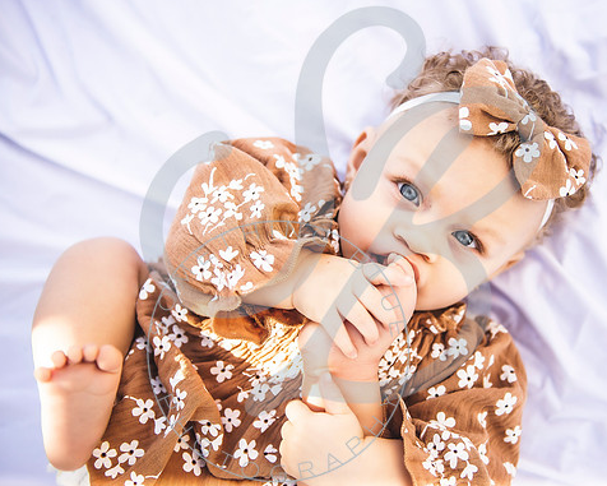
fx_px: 862
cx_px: 342
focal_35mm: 48
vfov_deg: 31.5
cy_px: 244
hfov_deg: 38.7
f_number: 2.8
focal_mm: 42
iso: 200
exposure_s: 1/400
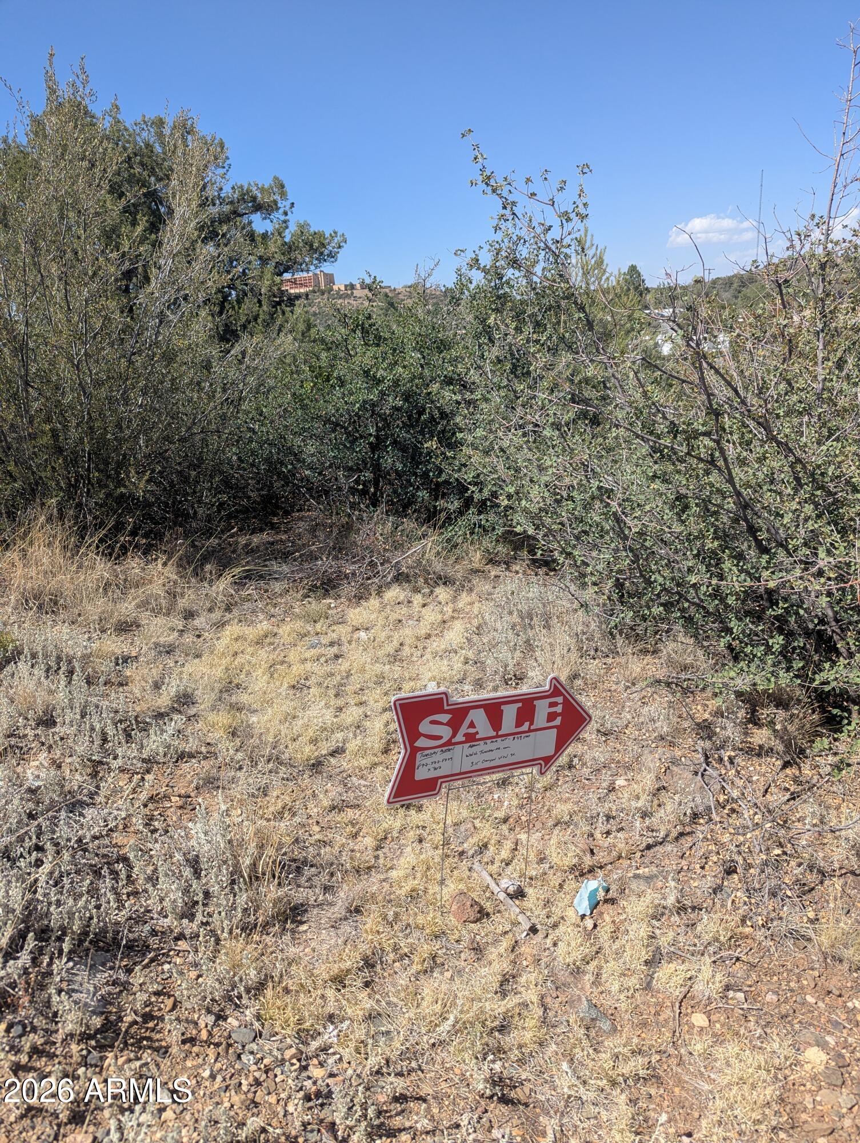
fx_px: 793
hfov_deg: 56.9
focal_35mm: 24
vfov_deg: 71.5
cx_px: 430
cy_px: 572
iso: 44
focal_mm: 6.81
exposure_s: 1/1618
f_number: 1.85
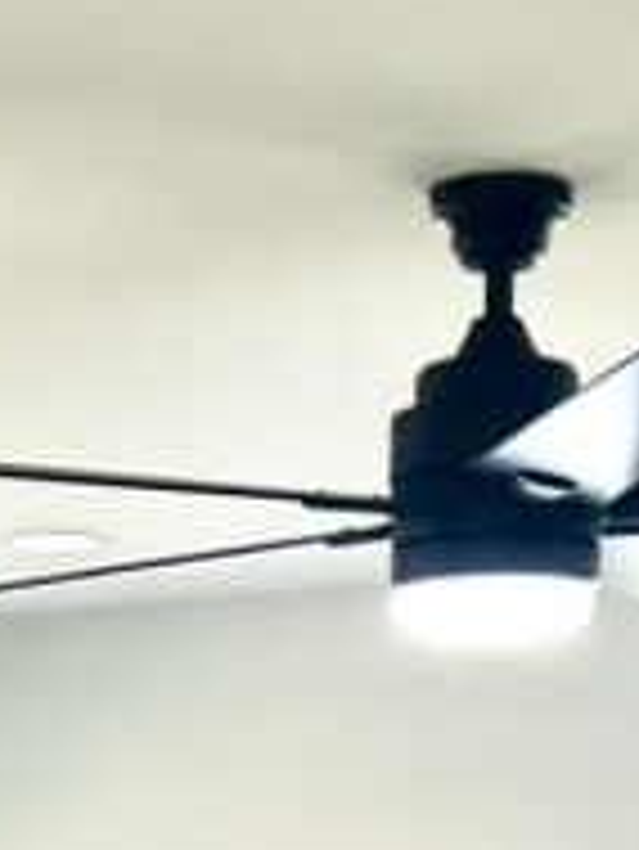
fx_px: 3467
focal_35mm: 141
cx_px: 158
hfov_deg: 10.5
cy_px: 1633
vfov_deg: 12.5
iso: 64
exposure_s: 1/135
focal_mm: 5.7
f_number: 1.5
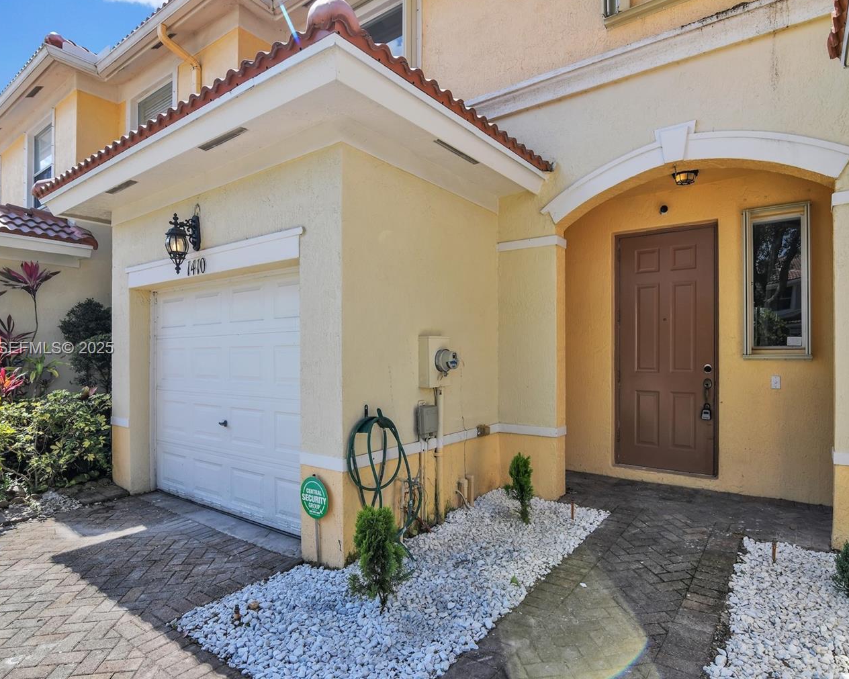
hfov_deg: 83.2
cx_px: 442
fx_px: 477
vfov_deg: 70.8
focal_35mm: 19
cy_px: 349
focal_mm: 16
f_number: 8
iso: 200
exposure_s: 1/250
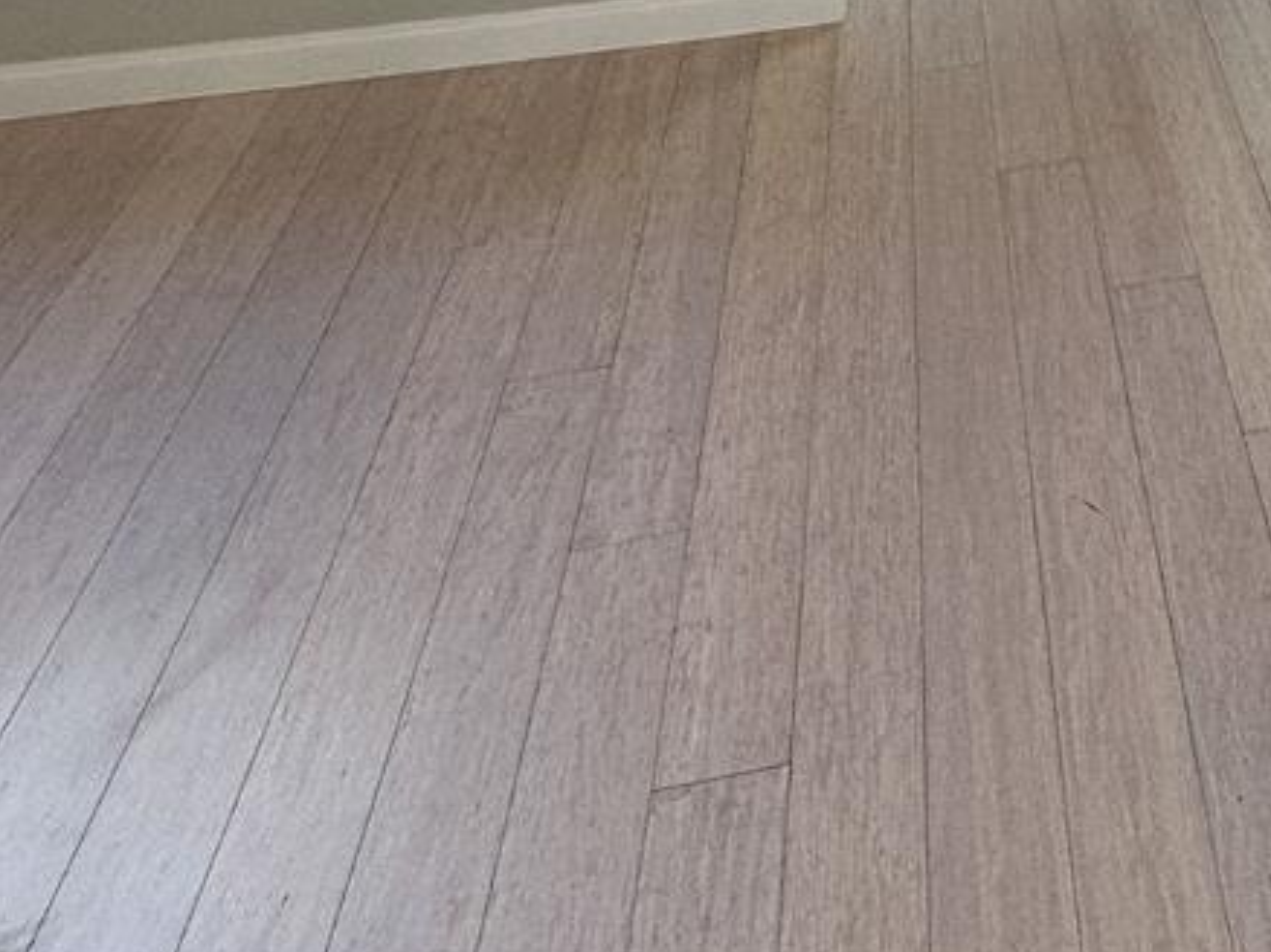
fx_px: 1761
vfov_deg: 22.3
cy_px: -628
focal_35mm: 48
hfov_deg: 35.6
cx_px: 1288
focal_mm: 2.22
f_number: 2.2
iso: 100
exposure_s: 1/120
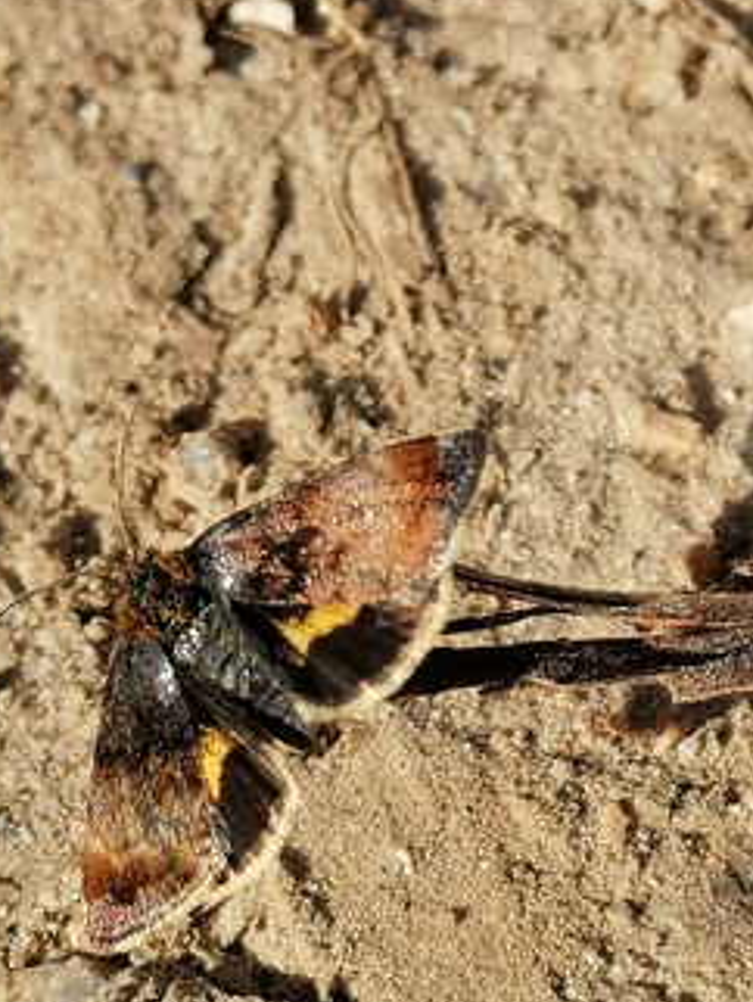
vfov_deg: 14.9
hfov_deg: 11.3
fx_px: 3794
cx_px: 358
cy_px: 803
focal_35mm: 131
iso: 50
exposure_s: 1/790
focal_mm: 3.95
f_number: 1.8
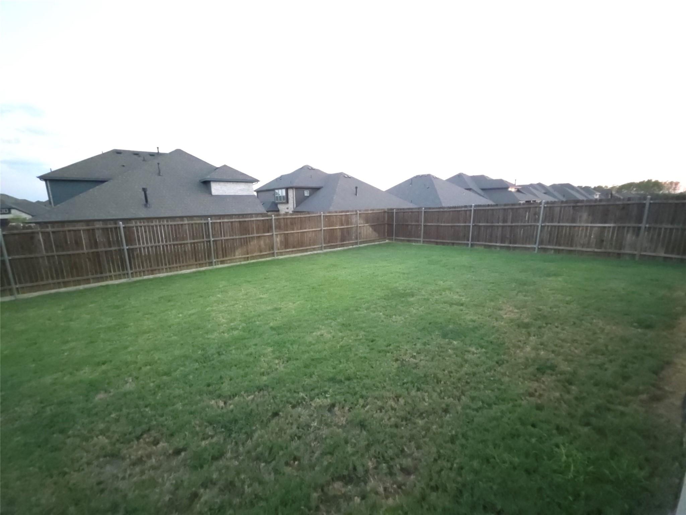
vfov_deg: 89.9
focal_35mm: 13
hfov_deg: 106.2
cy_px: 258
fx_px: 258
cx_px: 343
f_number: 1.9
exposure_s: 1/750
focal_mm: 2.2
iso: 3200
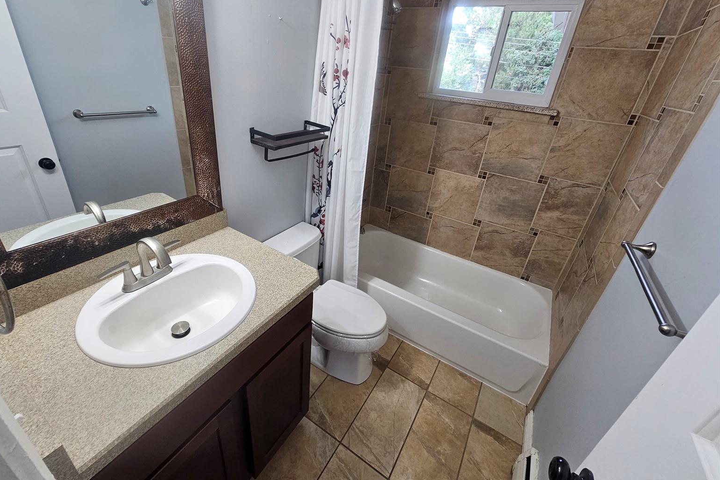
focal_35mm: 14
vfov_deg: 81.0
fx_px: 280
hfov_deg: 104.2
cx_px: 348
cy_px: 216
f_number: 2.2
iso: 125
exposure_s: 1/60
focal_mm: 2.2
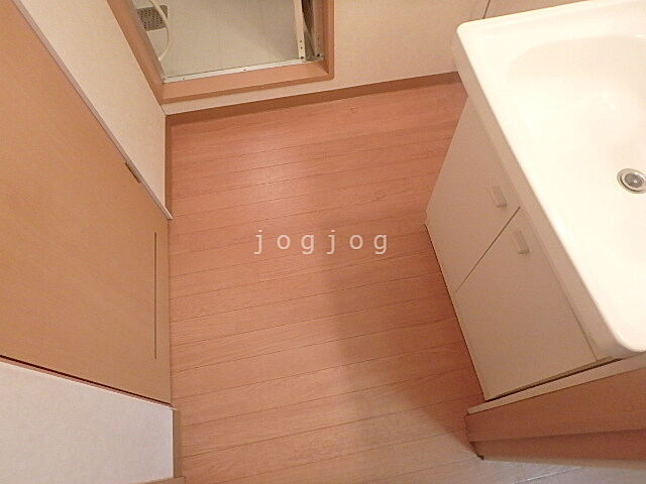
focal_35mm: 21
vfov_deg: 63.4
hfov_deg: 79.0
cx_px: 323
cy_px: 242
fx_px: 392
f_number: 3.5
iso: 800
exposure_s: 1/30
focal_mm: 3.7
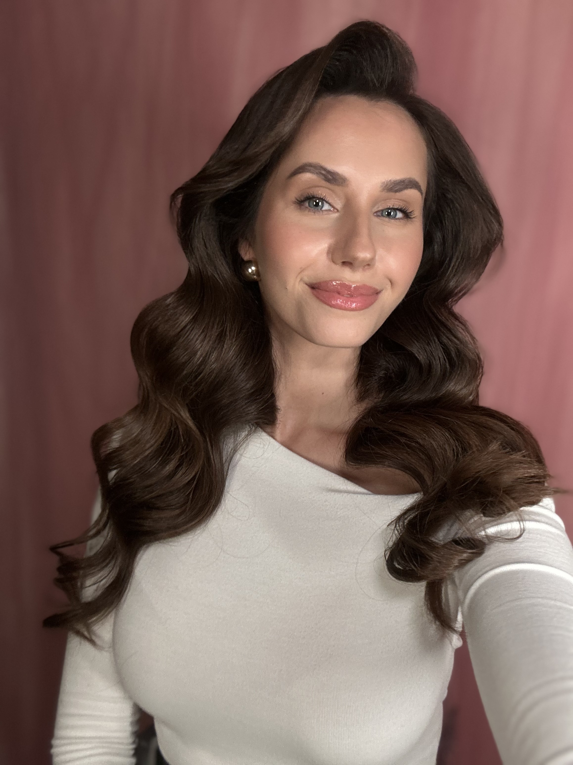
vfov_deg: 60.0
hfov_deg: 46.8
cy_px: 382
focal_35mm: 30
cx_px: 286
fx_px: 662
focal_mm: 2.69
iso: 80
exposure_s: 1/95
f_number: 1.9
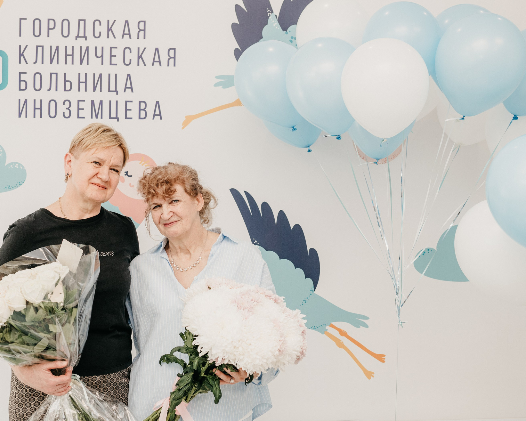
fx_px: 872
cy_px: 193
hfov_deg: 33.3
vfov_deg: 27.1
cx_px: 182
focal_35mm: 56
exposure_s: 1/160
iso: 320
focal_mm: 35
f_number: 4
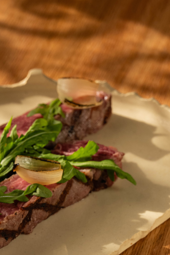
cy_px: 123
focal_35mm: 178
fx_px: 1261
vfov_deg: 11.6
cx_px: 31
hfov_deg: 7.7
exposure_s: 1/200
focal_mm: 70
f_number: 5.6
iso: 250
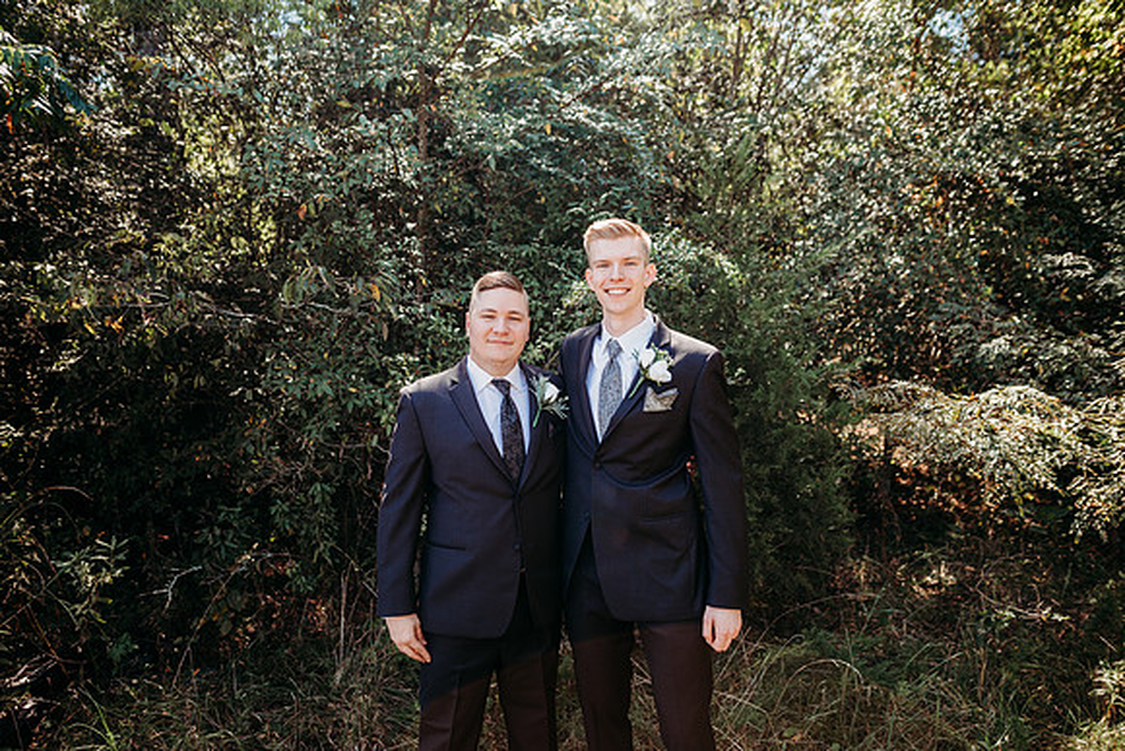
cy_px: 376
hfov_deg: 73.7
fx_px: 750
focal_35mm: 24
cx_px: 562
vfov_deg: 53.2
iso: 125
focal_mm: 24
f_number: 2.8
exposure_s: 1/400
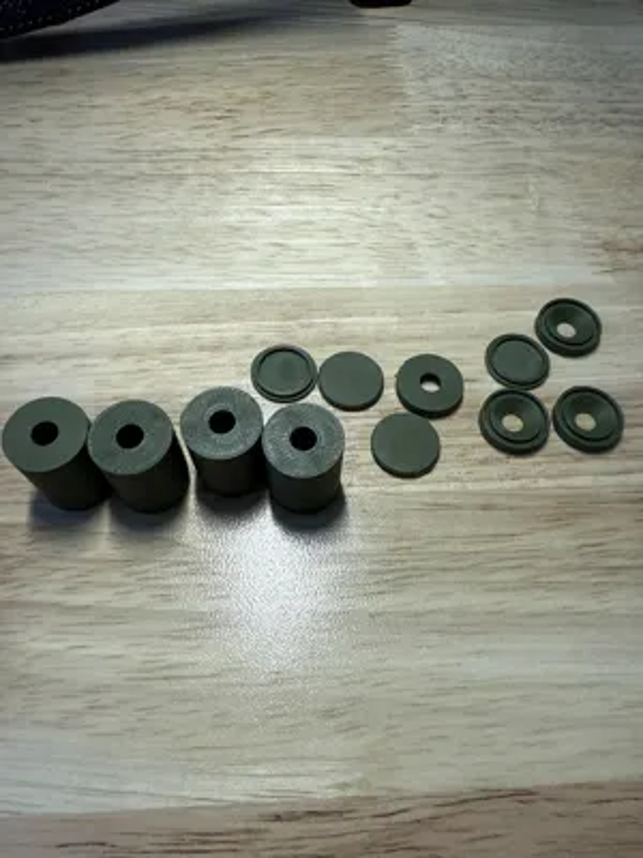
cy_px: 429
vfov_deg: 69.4
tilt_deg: -63.1
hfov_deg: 54.9
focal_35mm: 25
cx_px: 322
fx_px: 619
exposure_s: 1/120
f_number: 2.2
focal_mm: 2.22
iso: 100
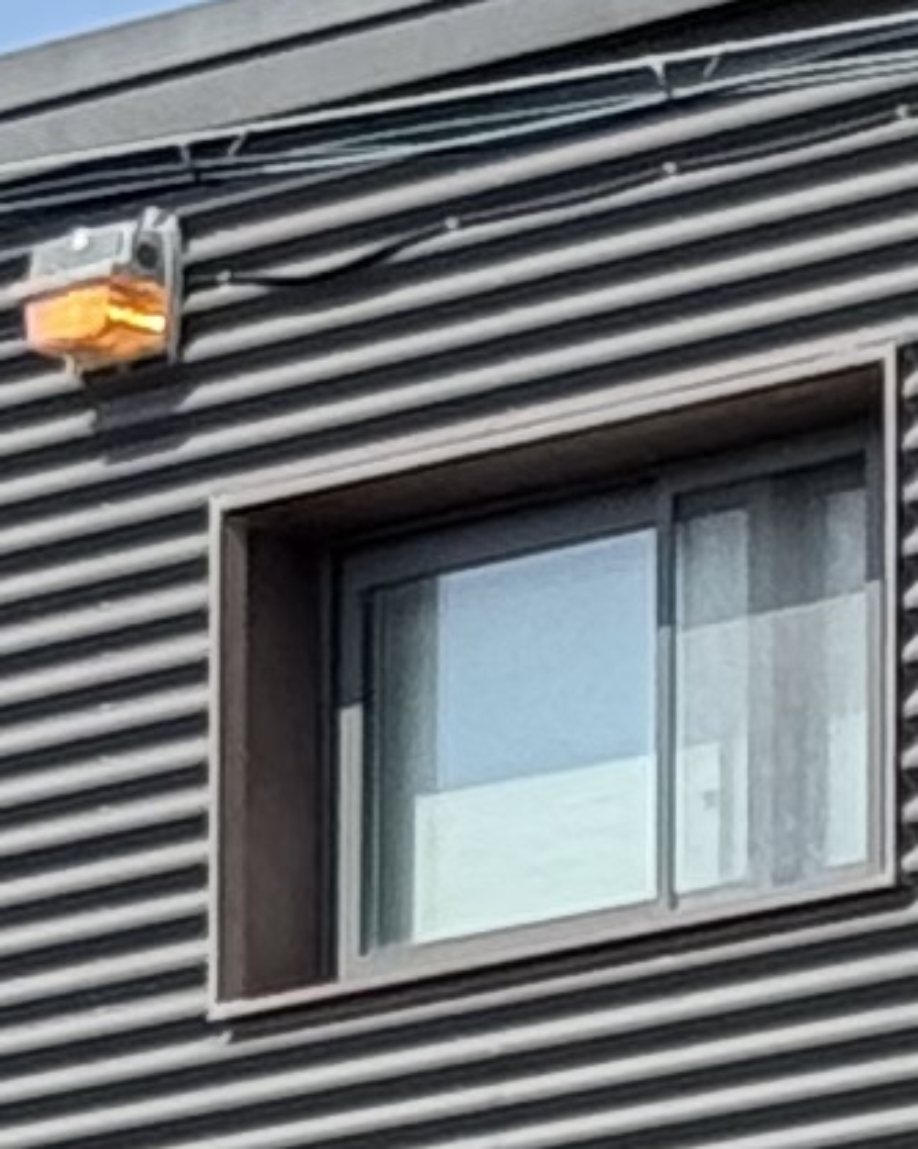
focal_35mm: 452
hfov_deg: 3.2
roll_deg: -0.3
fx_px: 15362
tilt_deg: +6.3
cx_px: 4112
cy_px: 2229
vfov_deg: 4.2
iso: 100
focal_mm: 6.76
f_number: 1.78
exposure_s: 1/2976
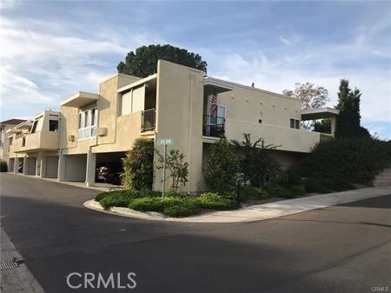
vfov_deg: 49.7
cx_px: 196
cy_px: 146
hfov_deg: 63.5
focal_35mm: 28
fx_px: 316
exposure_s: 1/2083
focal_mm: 3.99
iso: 20
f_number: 1.8
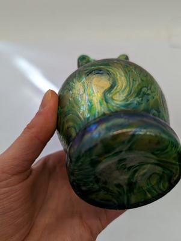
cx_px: 90
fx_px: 167
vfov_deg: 71.5
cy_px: 120
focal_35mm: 24
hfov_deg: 56.9
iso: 93
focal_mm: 6.81
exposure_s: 1/229
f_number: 1.85
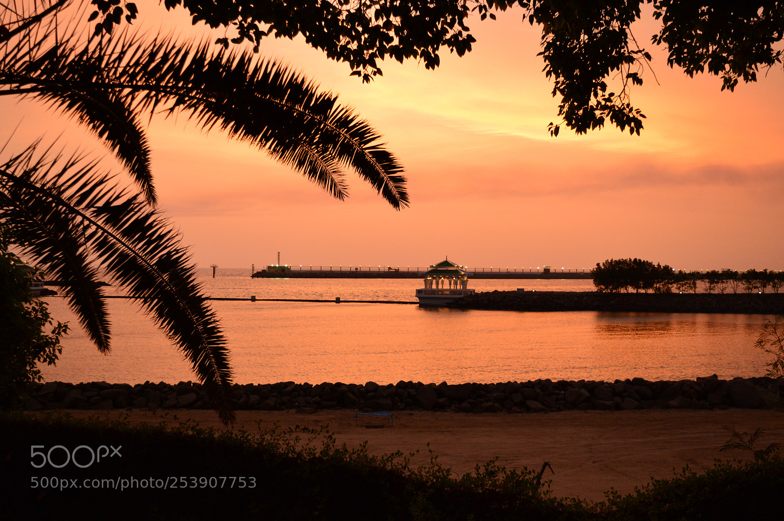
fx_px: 816
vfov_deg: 35.4
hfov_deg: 51.3
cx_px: 392
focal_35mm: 38
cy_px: 260
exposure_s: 1/60
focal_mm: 25
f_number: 4
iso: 800
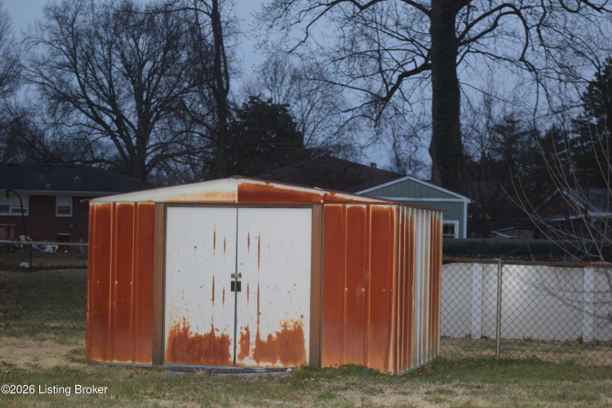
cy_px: 204
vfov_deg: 17.5
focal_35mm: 78
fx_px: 1326
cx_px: 306
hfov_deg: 26.0
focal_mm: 52
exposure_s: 1/60
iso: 2000
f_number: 5.6
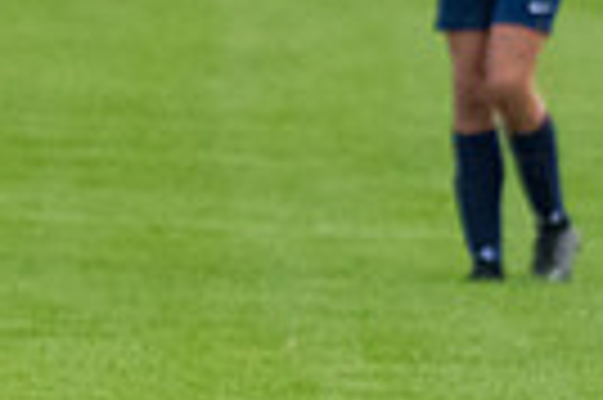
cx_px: -333
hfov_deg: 1.5
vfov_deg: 1.0
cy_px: 63
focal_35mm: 1367
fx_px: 22869
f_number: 5.6
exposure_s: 1/2000
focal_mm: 210
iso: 3200
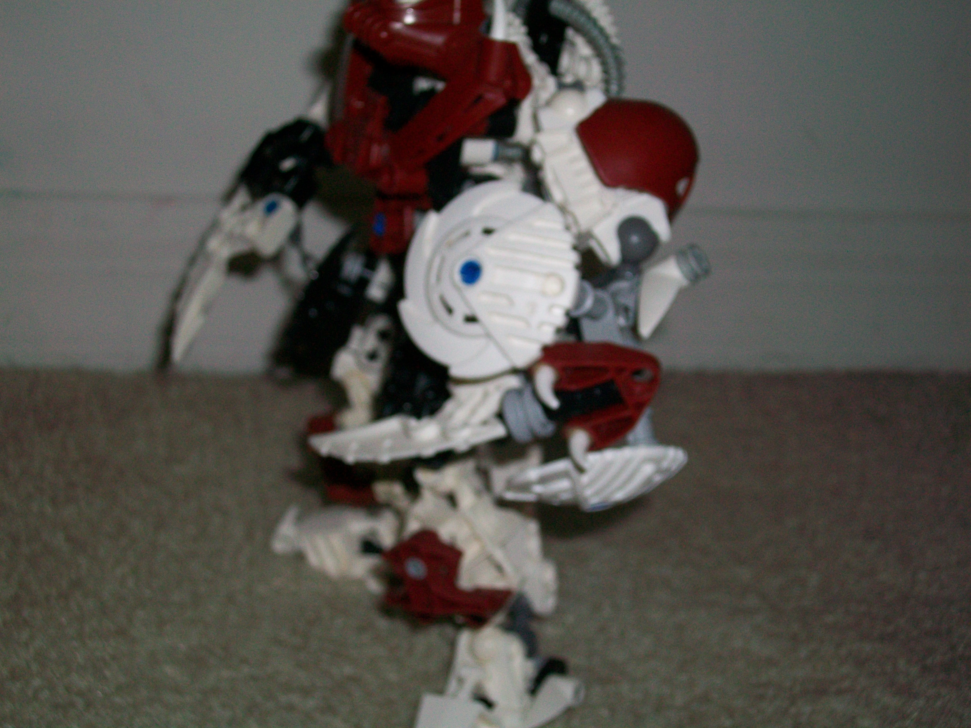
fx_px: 1403
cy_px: 364
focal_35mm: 50
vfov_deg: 29.1
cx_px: 486
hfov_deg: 38.2
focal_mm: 8.8
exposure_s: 1/80
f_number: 3.6
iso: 120
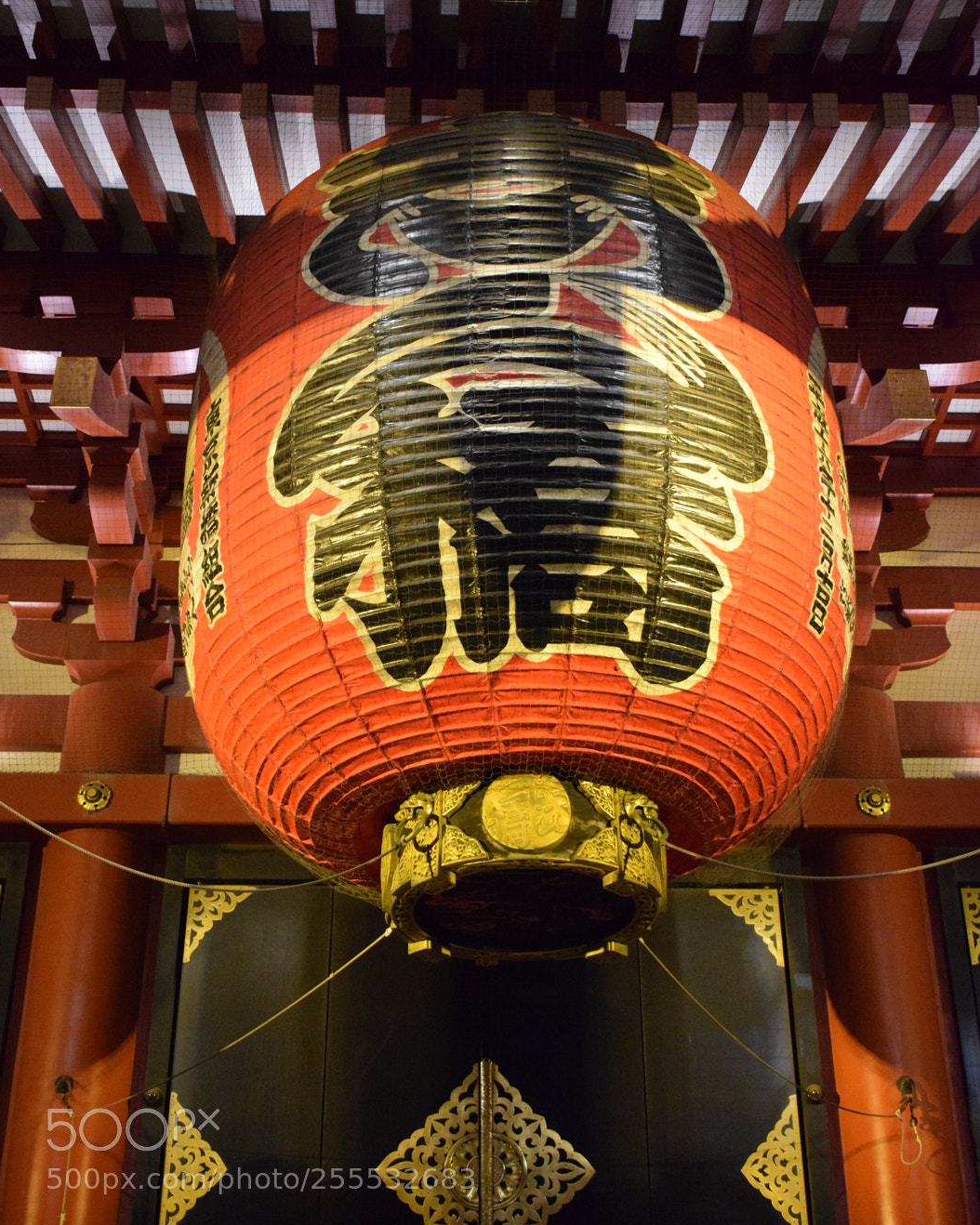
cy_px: 508
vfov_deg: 37.5
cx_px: 485
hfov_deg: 30.5
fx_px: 1798
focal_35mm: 50
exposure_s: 1/60
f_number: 4.2
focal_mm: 29
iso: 5000
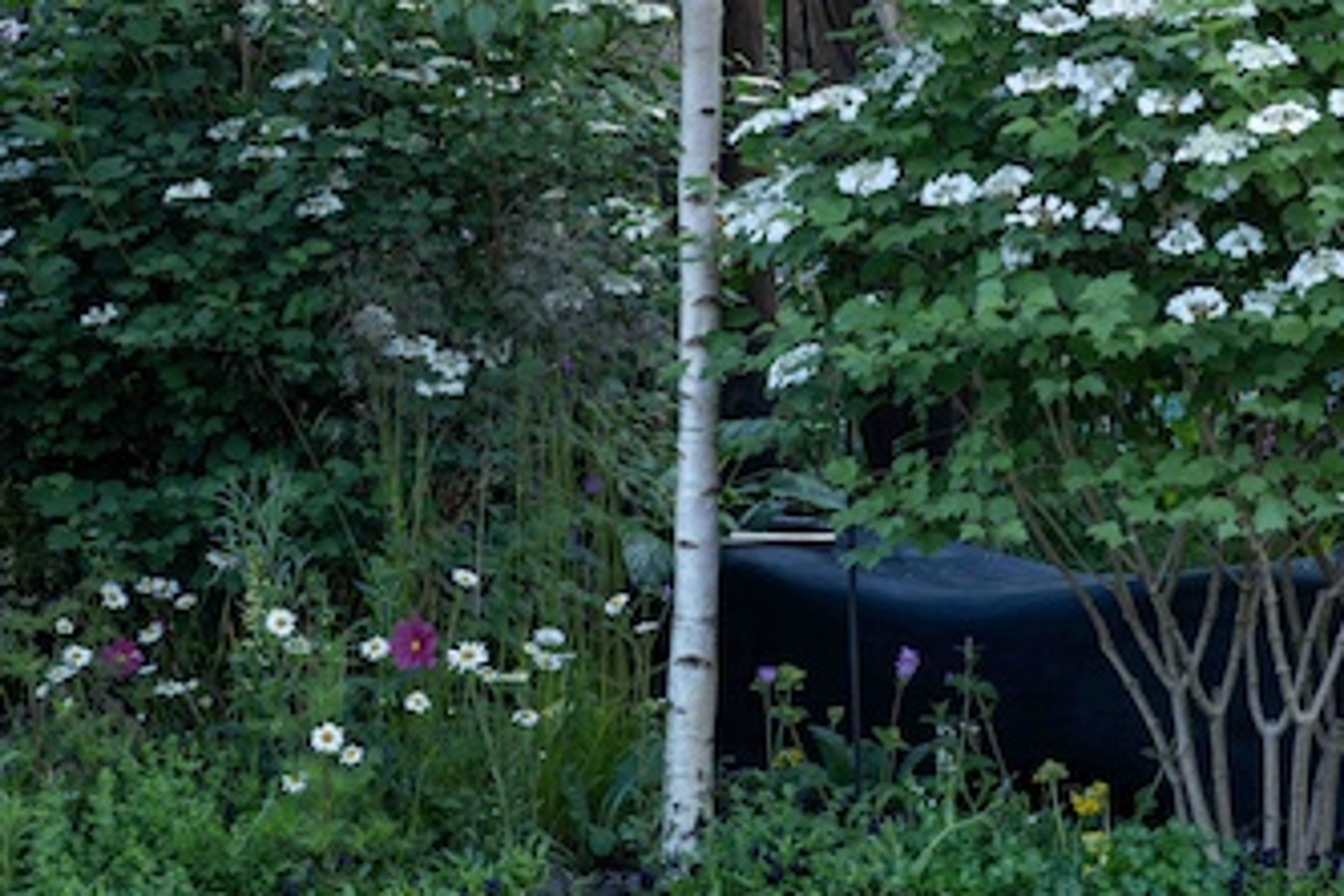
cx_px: 613
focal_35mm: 126
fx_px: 4704
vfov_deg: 10.9
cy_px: 226
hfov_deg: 16.3
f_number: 9
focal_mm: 70
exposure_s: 1/15
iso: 250
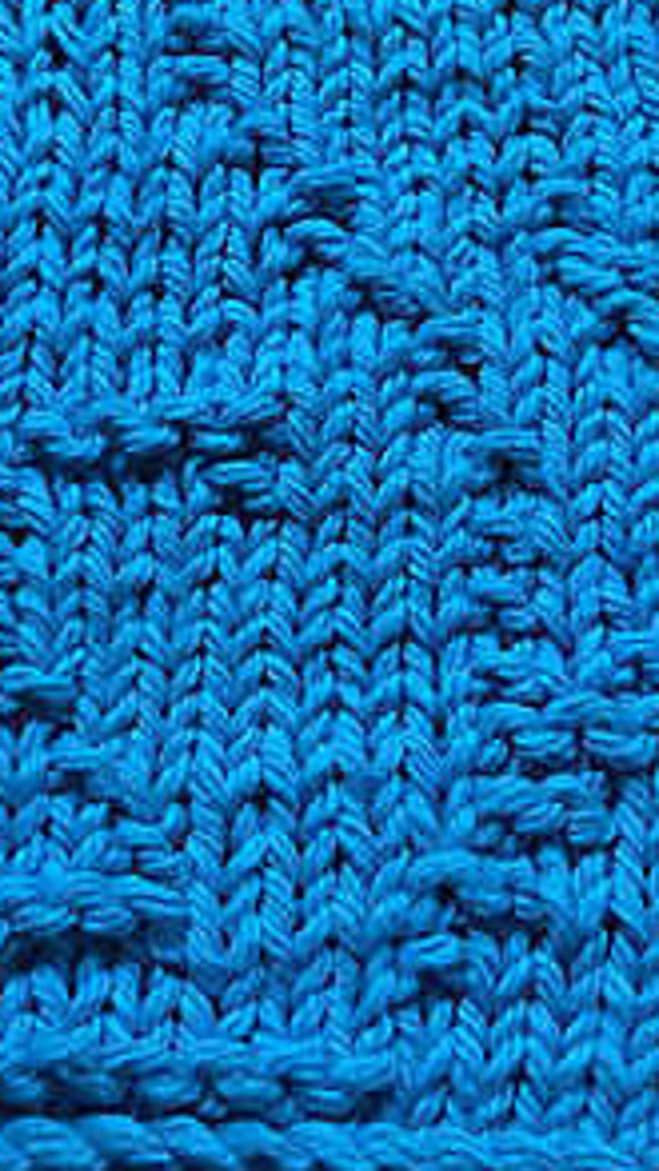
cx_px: 132
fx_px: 2359
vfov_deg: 27.5
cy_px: 288
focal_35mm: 76
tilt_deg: -64.4
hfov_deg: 15.8
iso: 160
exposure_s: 1/24
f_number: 2.4
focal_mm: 3.3
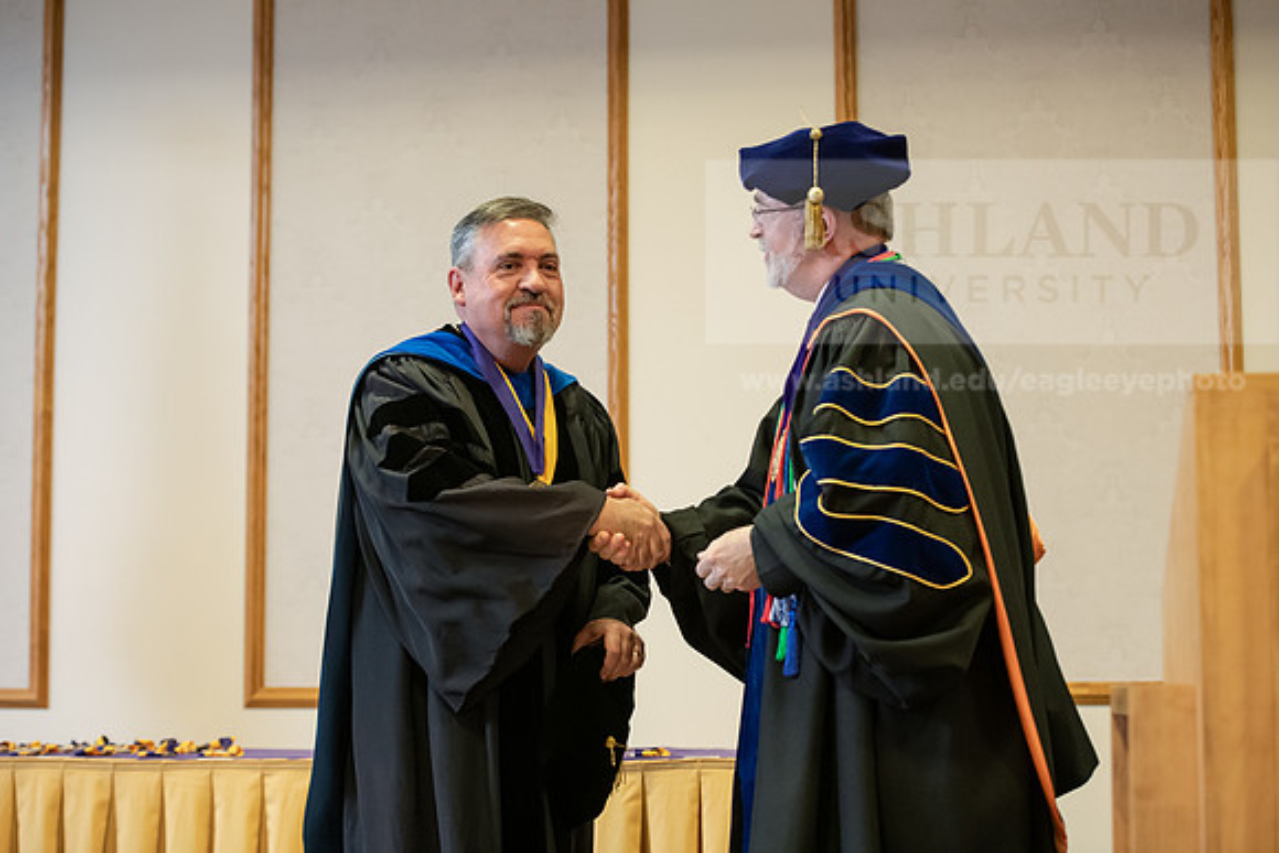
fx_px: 2487
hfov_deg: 28.8
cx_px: 640
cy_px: 426
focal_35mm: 70
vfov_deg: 19.5
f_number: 3.5
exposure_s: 1/200
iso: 2500
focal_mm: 70
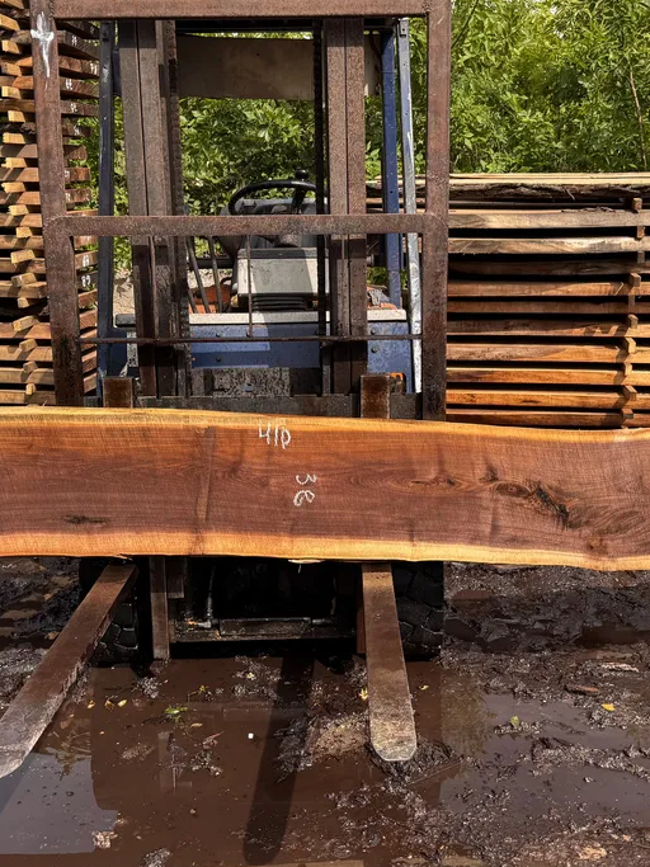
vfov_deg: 42.1
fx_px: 1127
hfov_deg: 32.2
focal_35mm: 45
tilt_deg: -16.7
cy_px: 449
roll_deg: +1.2
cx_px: 354
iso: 80
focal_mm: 6.76
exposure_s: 1/2105
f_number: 1.78
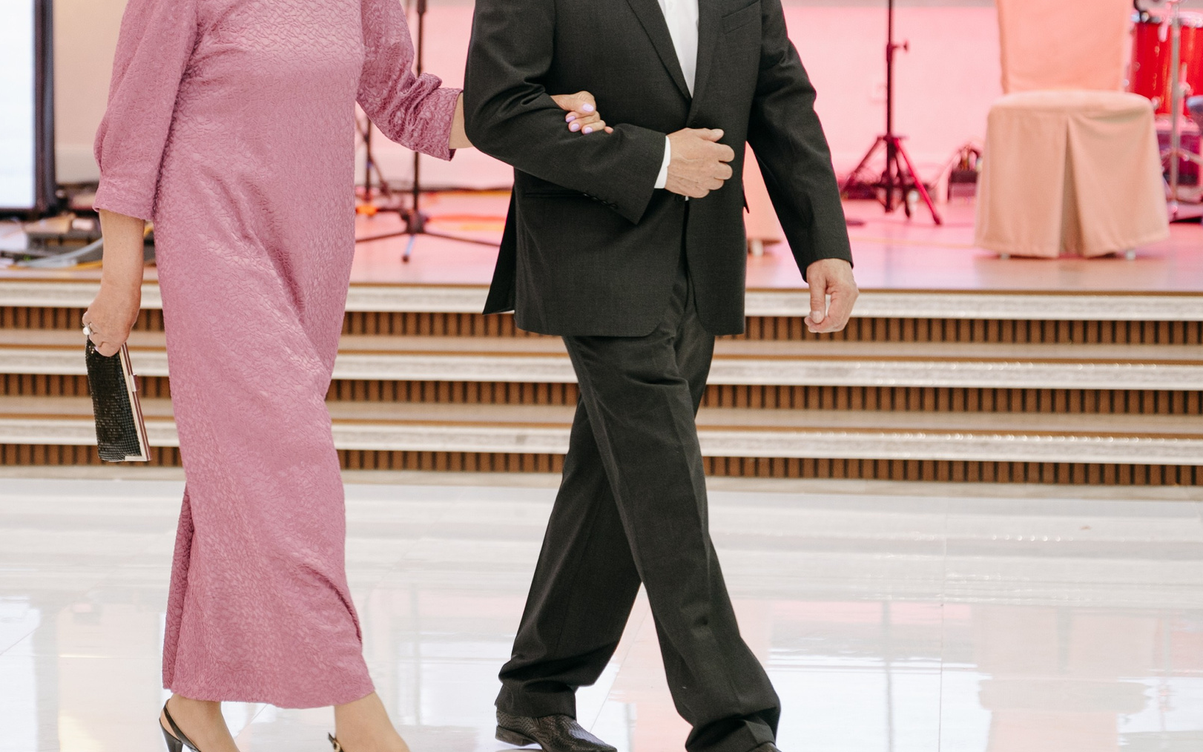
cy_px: 317
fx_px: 4394
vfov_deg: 9.8
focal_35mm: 134
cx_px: 354
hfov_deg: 15.5
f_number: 2.8
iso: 1000
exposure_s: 1/200
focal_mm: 70
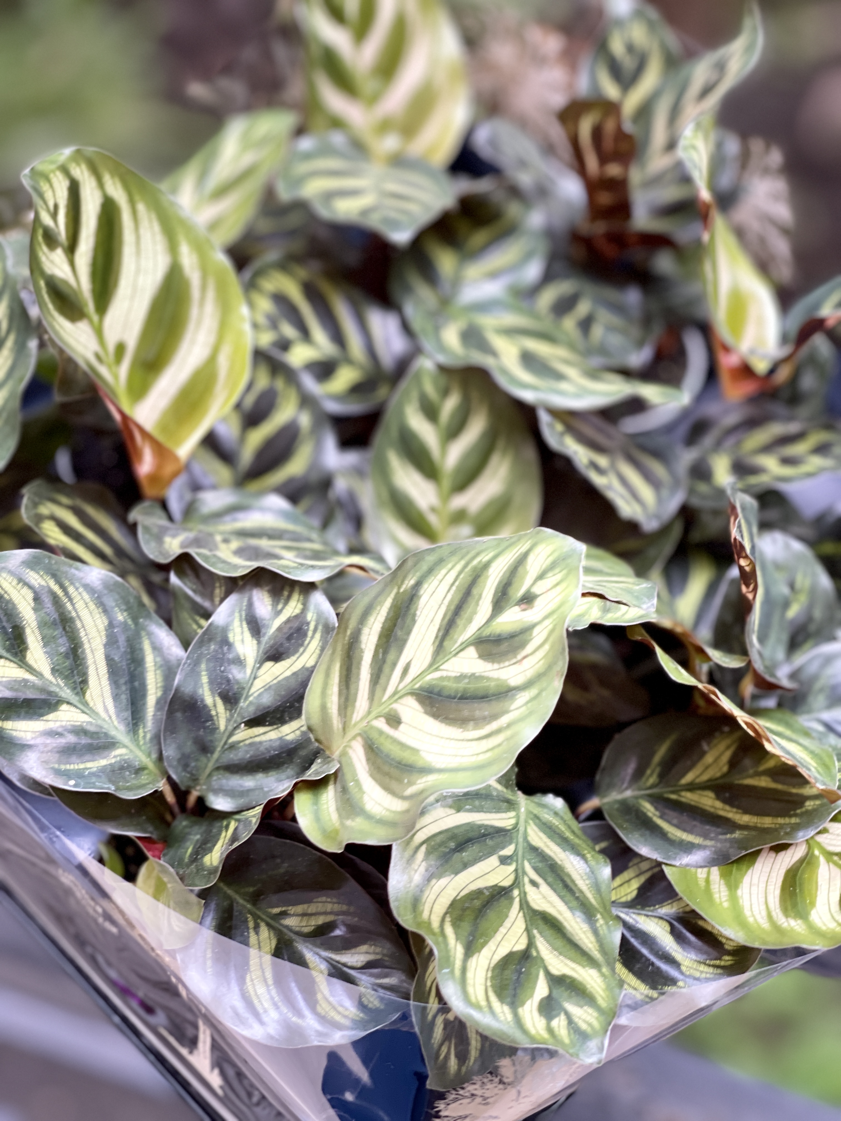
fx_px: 2073
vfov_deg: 30.3
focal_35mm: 64
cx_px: 420
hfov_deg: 22.9
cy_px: 560
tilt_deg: -52.0
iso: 160
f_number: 2.2
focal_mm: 7.5
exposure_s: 1/40
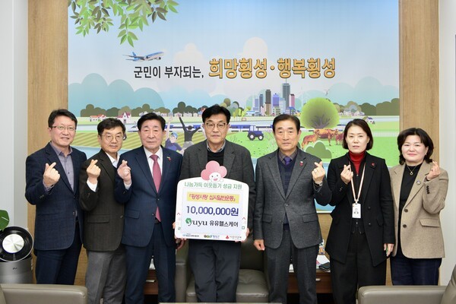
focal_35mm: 32
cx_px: 228
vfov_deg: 41.1
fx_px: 405
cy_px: 152
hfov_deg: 58.7
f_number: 6.3
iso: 1600
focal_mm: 32
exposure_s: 1/200
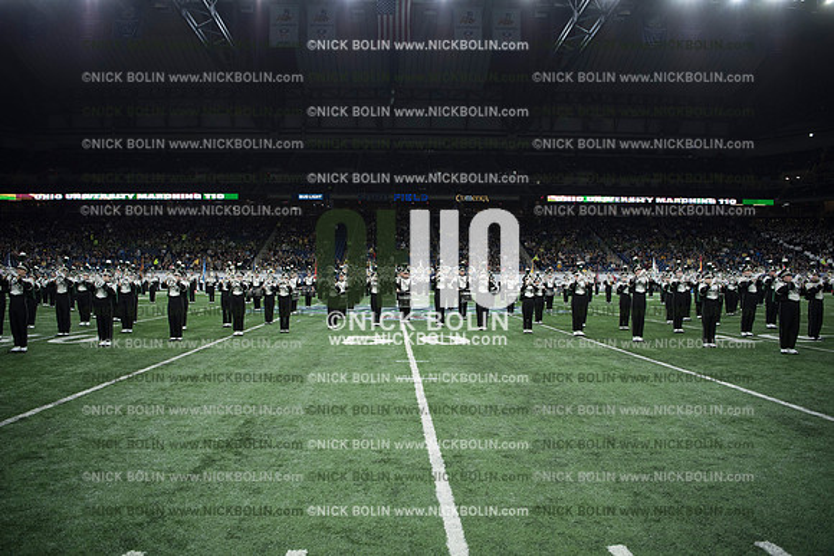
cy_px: 278
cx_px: 417
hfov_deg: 73.7
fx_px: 556
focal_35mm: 24
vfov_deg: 53.2
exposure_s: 1/1250
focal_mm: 24
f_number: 2.8
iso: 1250
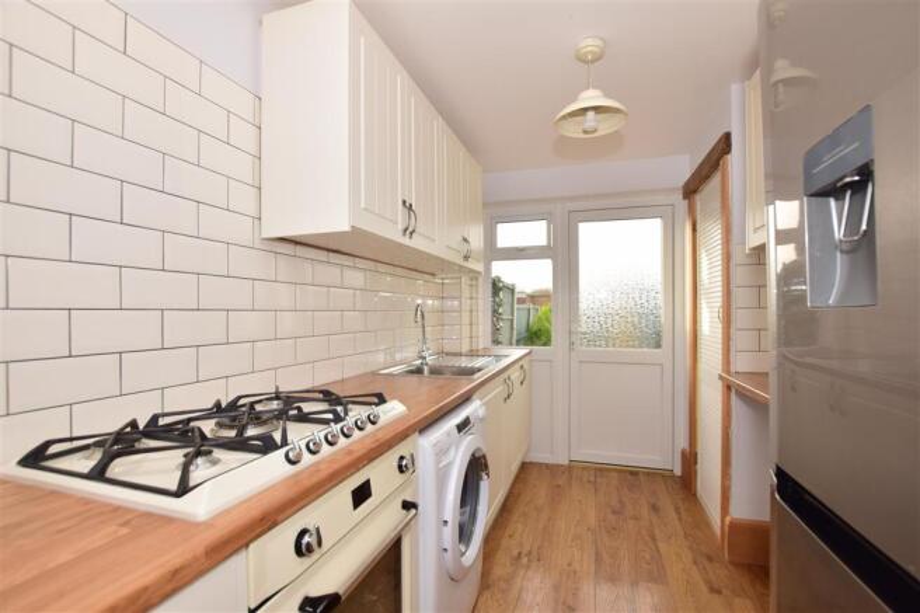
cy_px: 306
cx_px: 460
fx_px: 383
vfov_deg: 77.3
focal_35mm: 15
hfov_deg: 100.4
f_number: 7.1
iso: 400
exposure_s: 1/200
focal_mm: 10
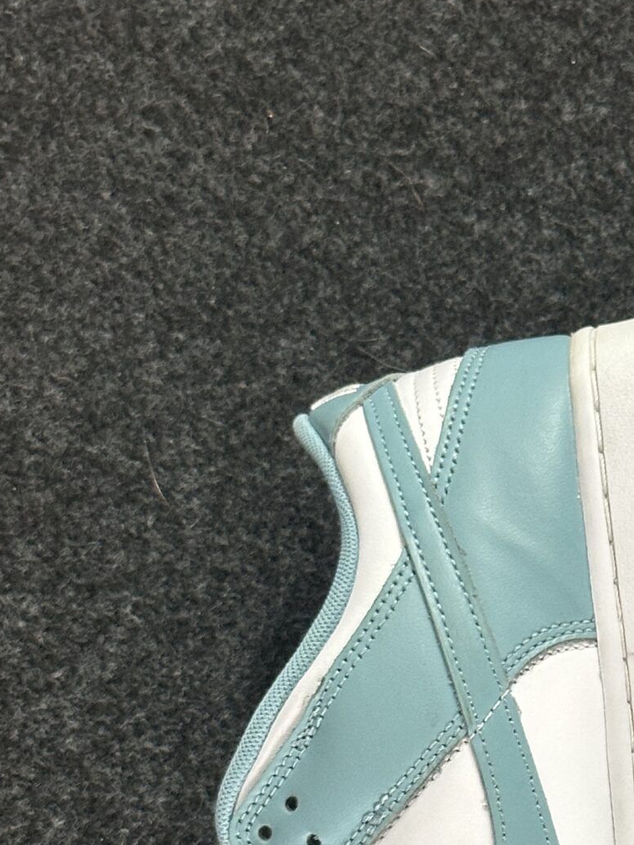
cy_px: 939
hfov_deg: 12.3
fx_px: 2881
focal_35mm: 118
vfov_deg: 16.2
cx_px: 743
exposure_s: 1/50
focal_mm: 6.86
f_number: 1.78
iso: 200
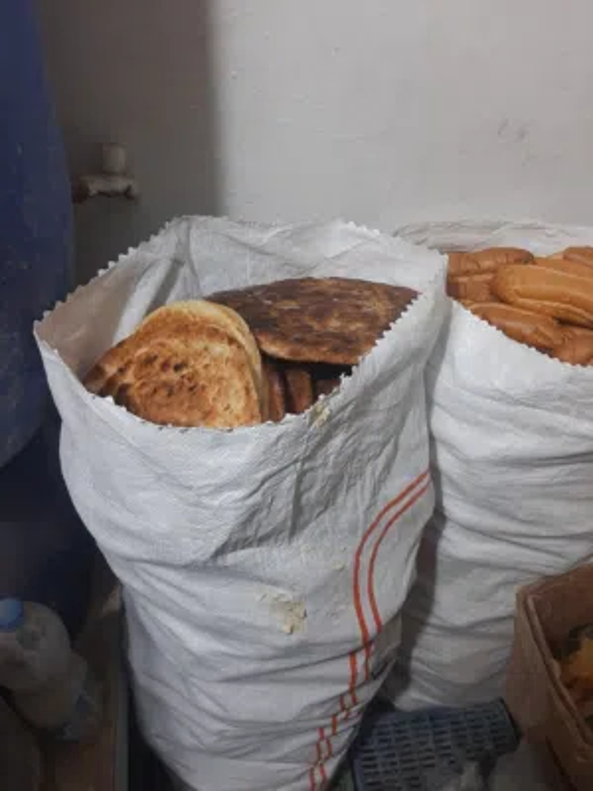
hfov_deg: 51.4
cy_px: 396
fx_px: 617
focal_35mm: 27
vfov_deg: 65.3
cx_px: 296
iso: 200
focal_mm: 3.93
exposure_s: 1/25
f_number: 1.7
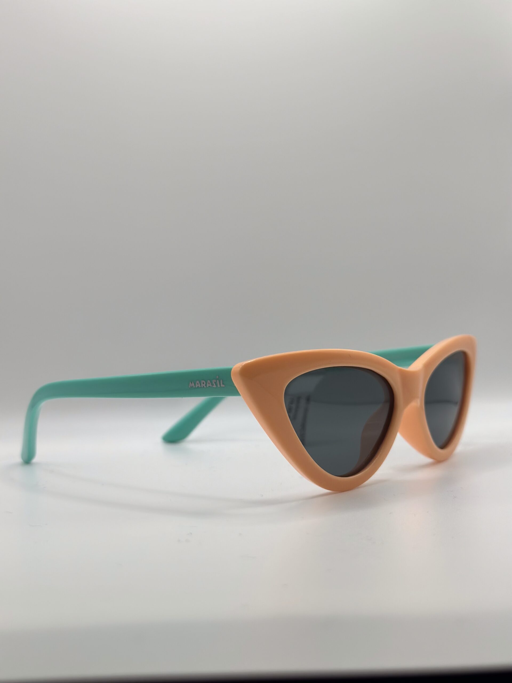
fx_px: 947
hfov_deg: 30.3
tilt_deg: -8.0
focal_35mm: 48
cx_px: 256
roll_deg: -1.3
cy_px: 342
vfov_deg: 39.7
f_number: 1.78
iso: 80
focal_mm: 6.86
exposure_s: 1/681
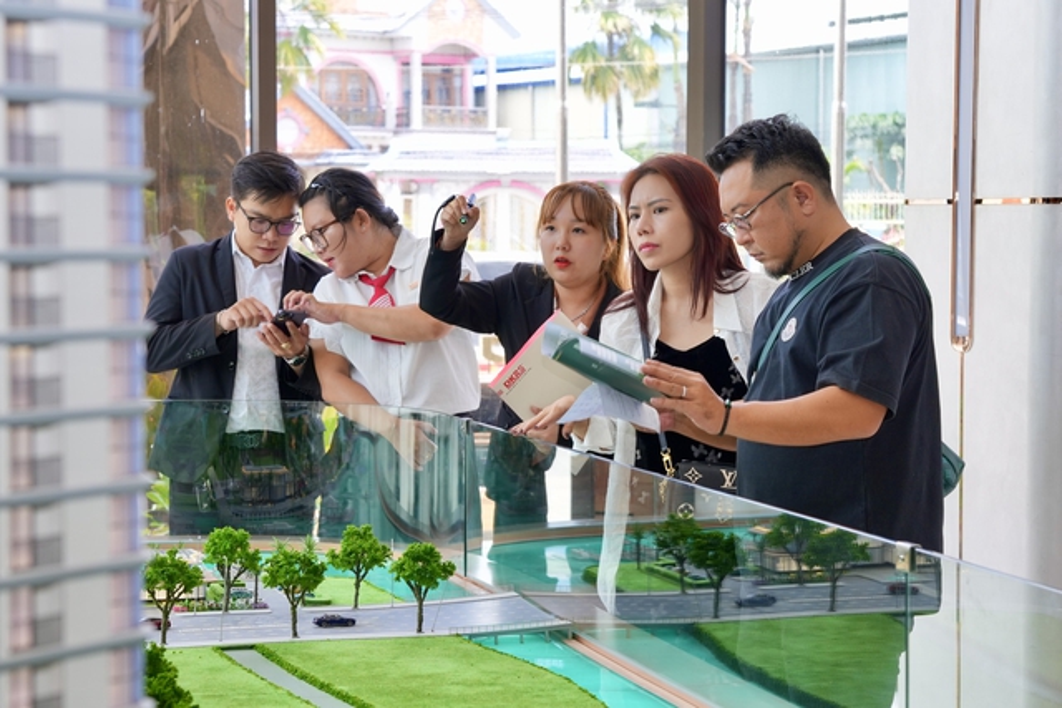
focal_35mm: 79
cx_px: 531
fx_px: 2331
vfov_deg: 17.3
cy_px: 354
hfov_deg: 25.7
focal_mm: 52.7
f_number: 5.6
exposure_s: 1/125
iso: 250
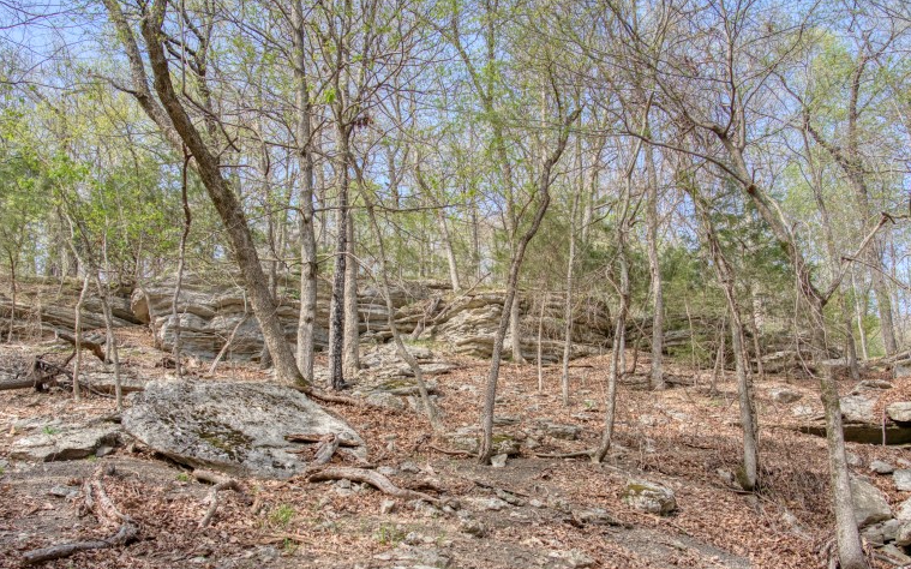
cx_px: 456
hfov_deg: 58.2
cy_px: 382
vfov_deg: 37.9
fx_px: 819
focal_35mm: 33
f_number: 4
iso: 200
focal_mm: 24
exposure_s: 1/60
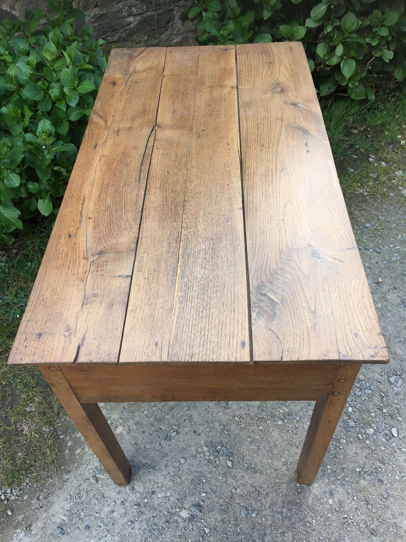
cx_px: 203
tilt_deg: -47.5
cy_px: 271
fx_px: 454
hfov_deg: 48.2
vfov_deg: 61.7
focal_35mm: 29
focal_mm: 4.15
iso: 32
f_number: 2.2
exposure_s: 1/249
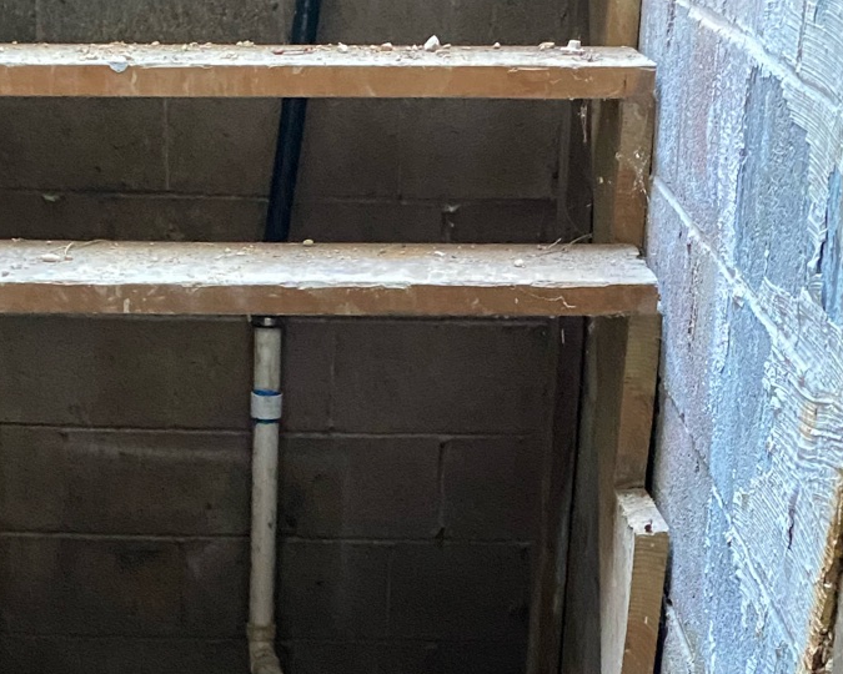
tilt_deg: -32.6
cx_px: 305
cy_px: 977
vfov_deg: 18.0
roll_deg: -1.0
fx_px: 1921
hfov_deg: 24.7
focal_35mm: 77
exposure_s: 1/60
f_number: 1.8
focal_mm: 4.25
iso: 500
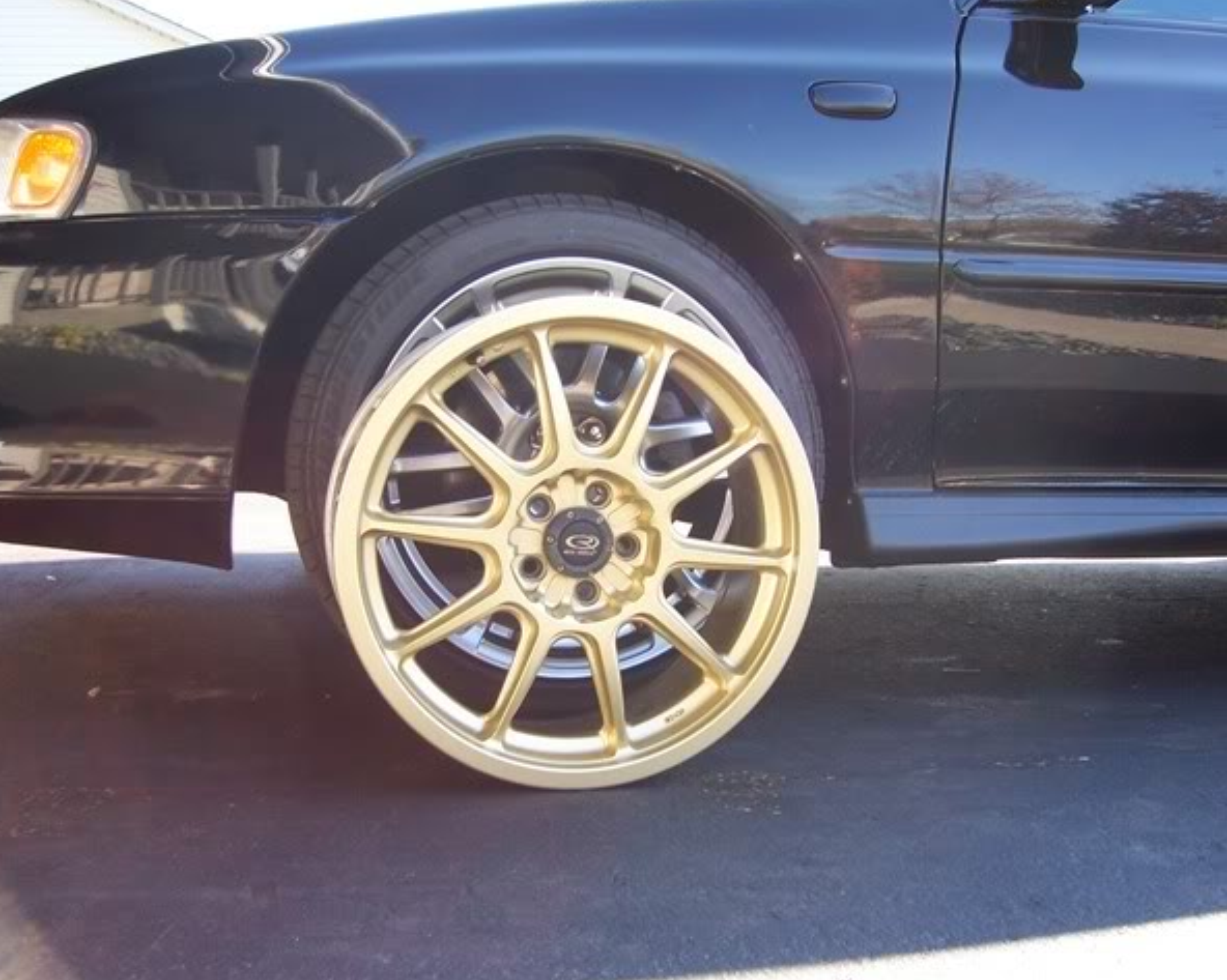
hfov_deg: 48.0
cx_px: 616
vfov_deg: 39.1
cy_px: 489
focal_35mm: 38
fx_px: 1379
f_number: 3
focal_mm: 6
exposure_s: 1/90
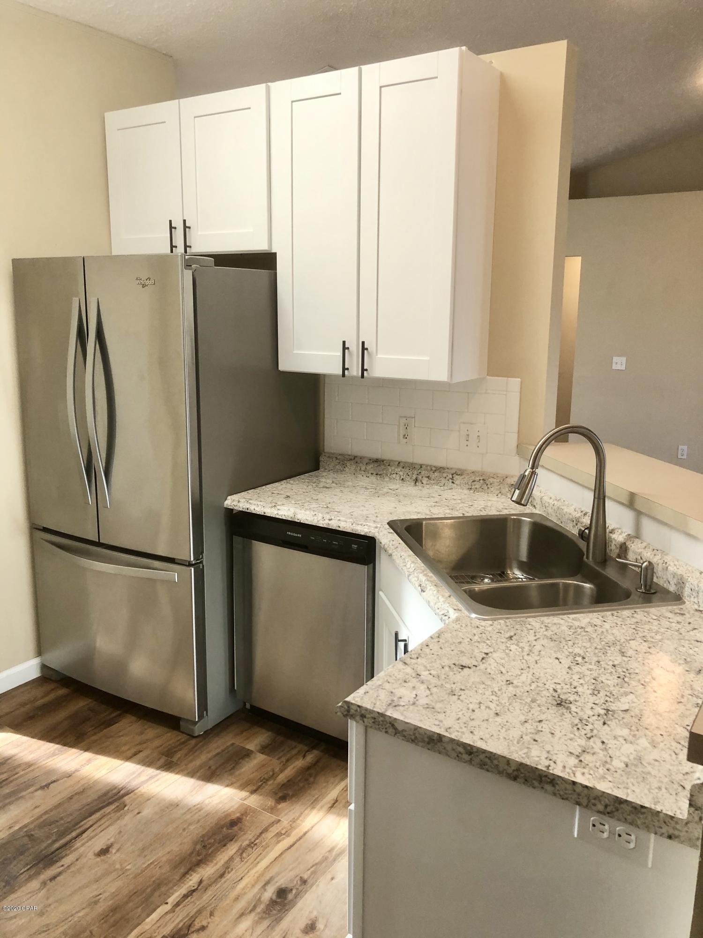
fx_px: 758
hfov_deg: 49.7
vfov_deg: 63.4
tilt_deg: -10.7
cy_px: 469
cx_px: 352
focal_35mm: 28
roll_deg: -0.6
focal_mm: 3.99
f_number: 1.8
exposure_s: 1/24
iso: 40
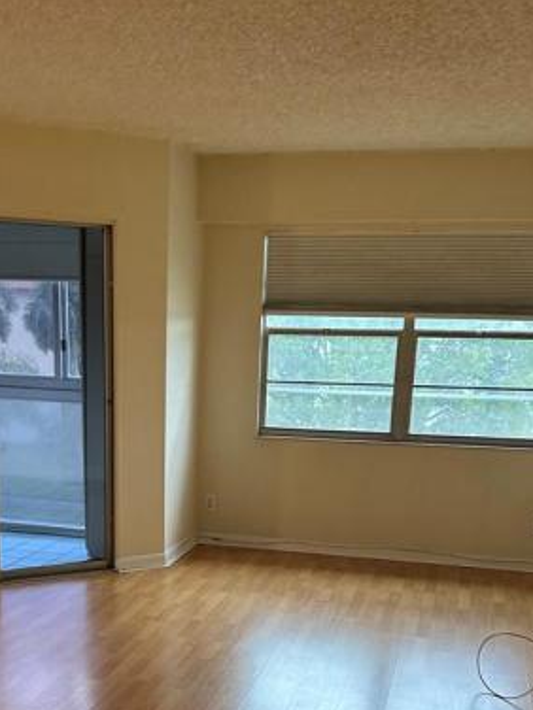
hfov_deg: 31.4
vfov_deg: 39.4
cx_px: 204
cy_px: 583
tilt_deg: -15.7
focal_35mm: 46
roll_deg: +0.3
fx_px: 944
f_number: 1.78
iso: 160
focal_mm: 6.86
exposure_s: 1/60
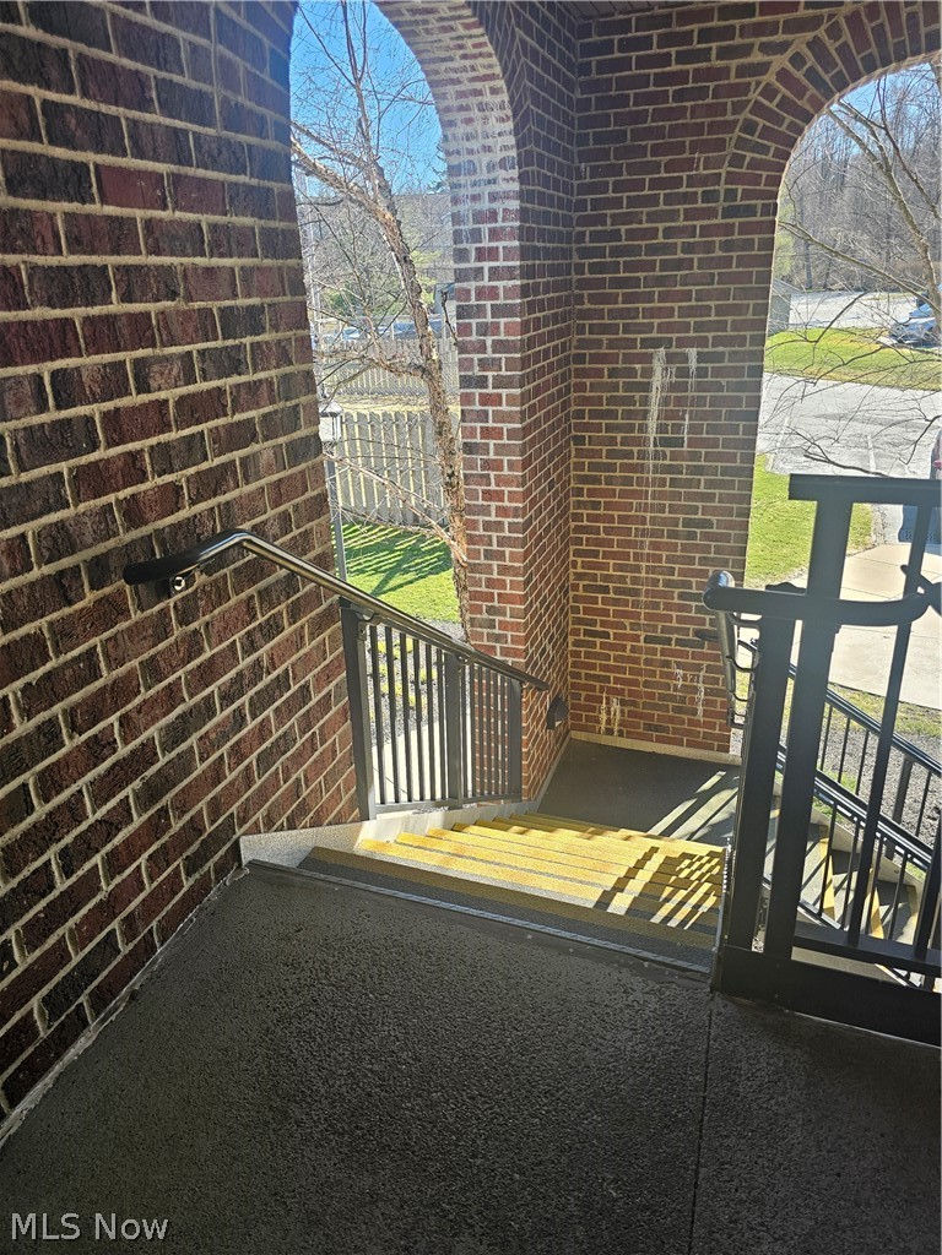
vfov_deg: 73.9
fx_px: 835
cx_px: 471
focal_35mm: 23
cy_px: 628
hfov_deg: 58.9
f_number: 1.7
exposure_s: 1/359
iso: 50
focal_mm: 6.3
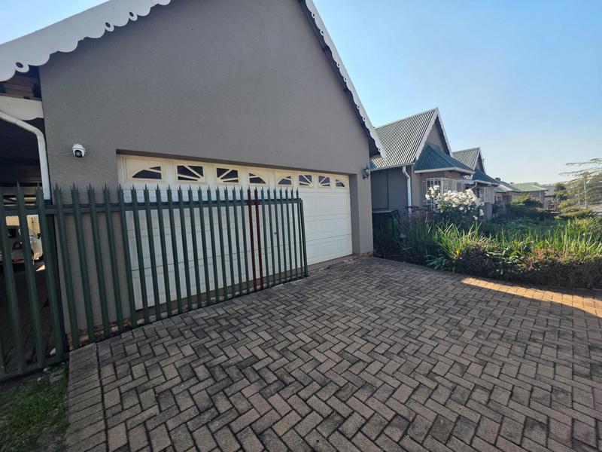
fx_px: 226
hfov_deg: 106.2
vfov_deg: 89.9
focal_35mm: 13
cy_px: 226
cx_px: 301
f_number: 1.9
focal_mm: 2.2
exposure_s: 1/1073
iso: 40
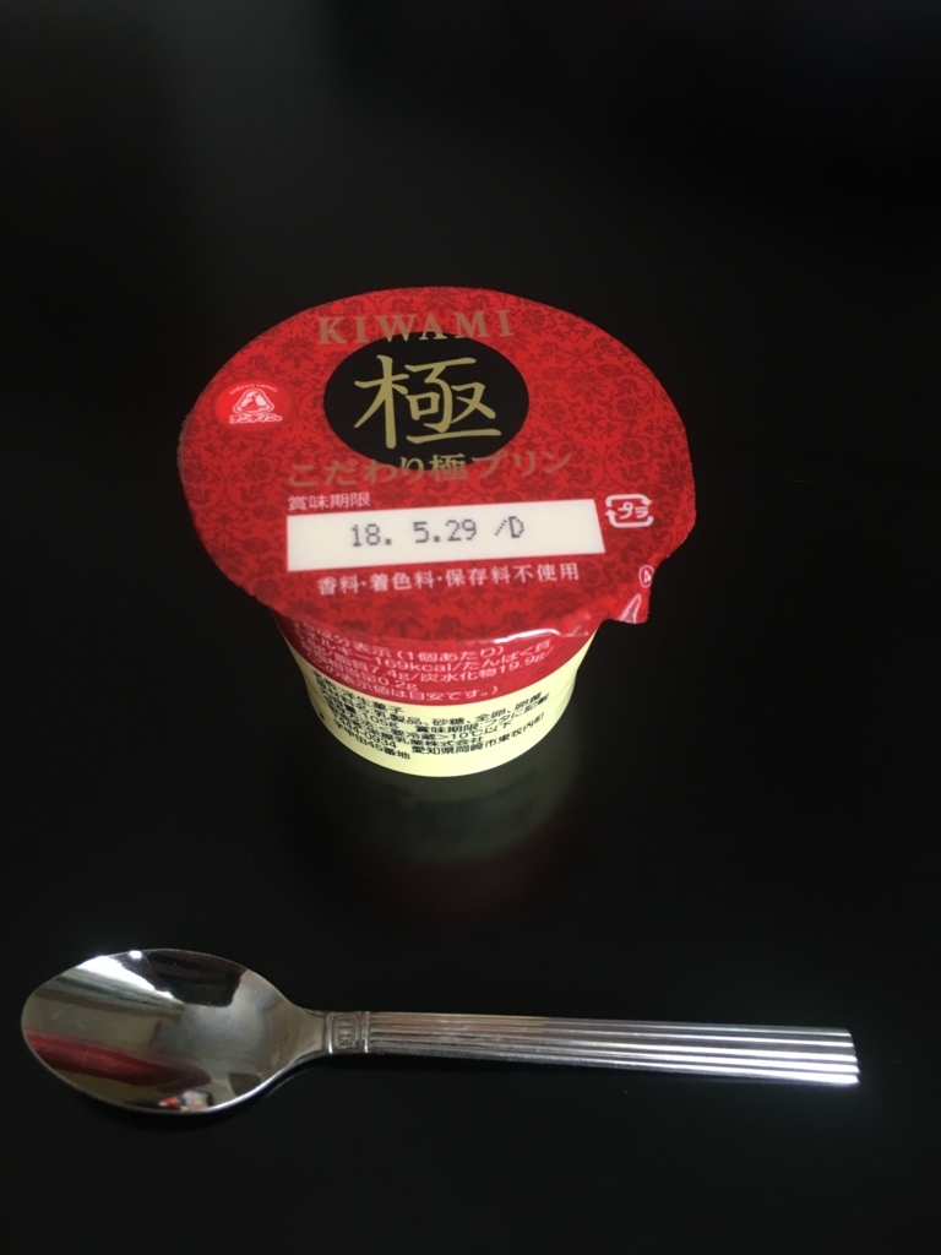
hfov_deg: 48.2
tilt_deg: -54.5
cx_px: 470
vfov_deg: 61.7
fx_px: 1051
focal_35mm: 29
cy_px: 628
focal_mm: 4.15
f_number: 2.2
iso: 64
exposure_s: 1/30
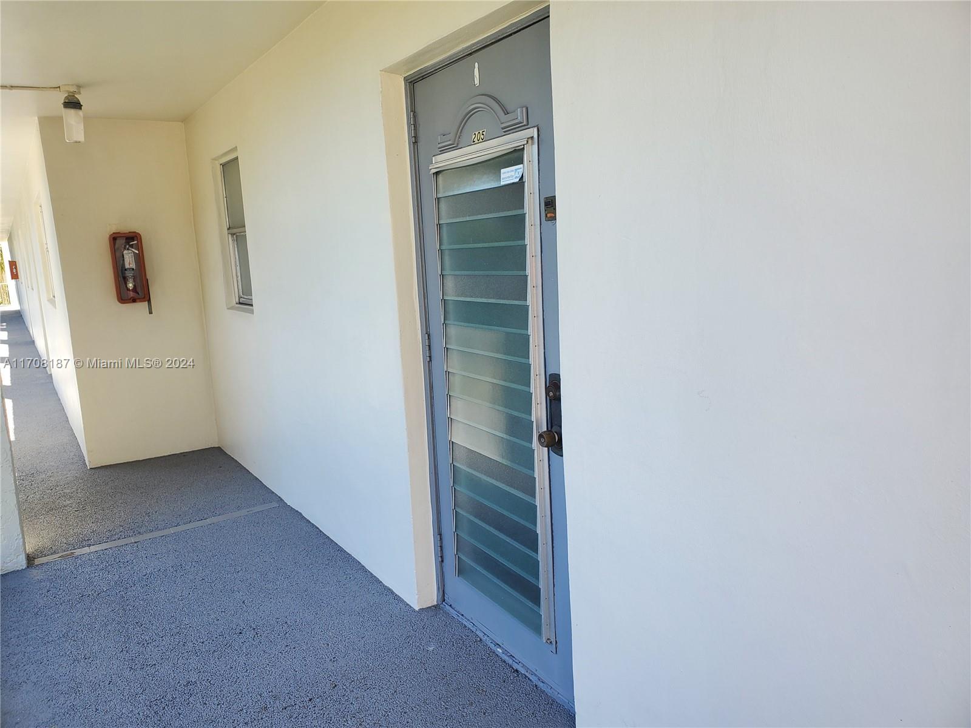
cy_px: 364
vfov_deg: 53.1
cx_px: 486
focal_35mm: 26
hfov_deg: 67.3
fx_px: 729
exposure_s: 1/242
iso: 50
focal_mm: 4.3
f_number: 2.4
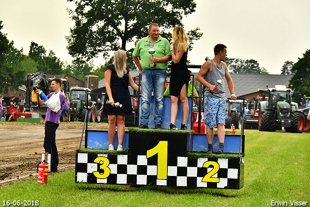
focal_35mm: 180
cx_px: 155
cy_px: 104
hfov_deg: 11.4
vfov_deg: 7.6
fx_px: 1550
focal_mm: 120
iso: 500
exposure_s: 1/1000
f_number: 9
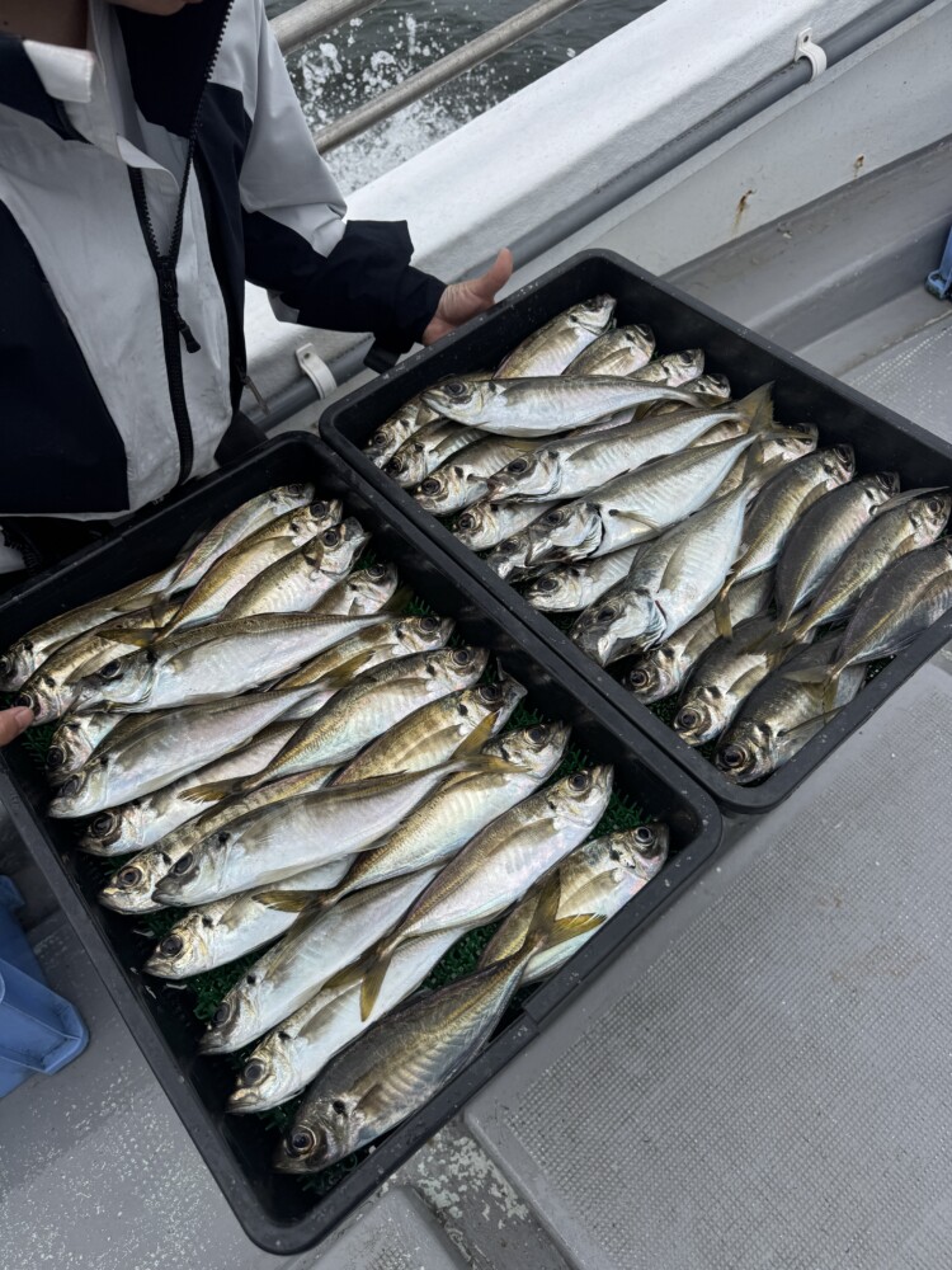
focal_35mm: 24
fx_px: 880
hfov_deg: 56.8
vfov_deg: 71.6
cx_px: 476
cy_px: 635
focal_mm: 6.76
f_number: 1.78
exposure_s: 1/5348
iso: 80
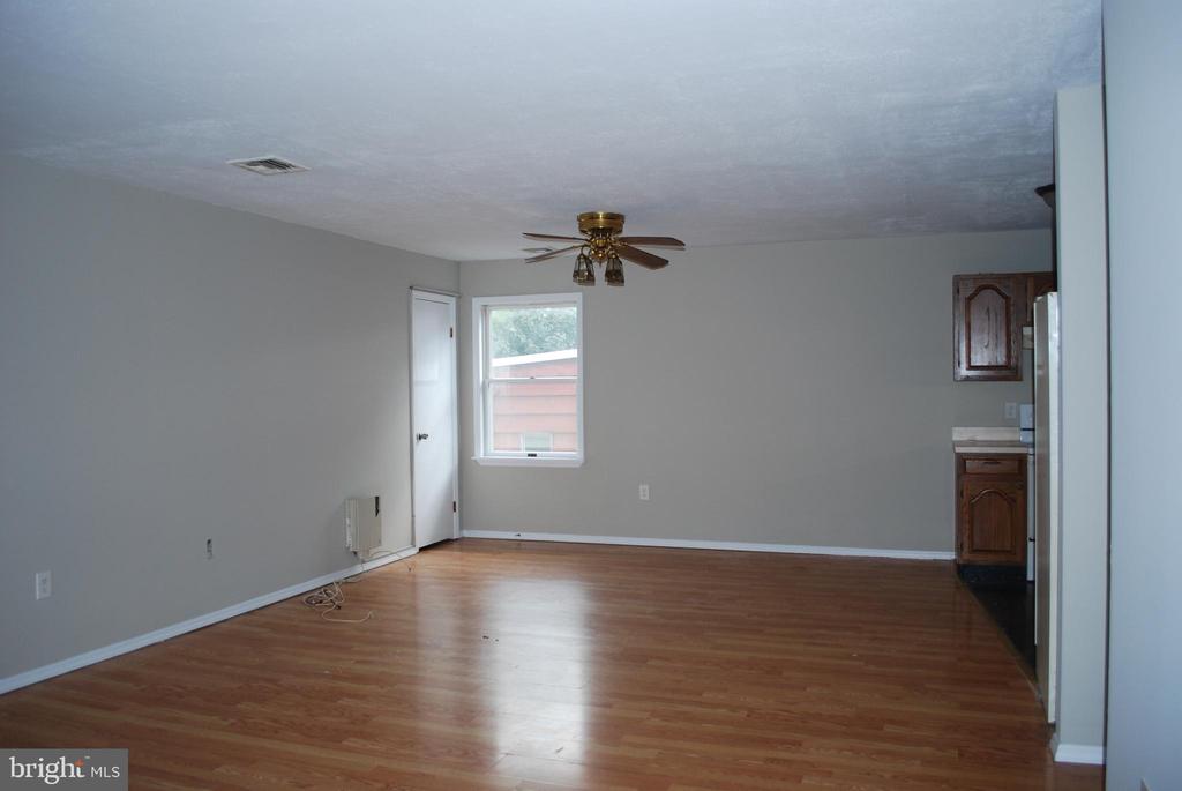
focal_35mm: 27
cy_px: 396
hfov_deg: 67.3
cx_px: 591
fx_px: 887
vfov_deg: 48.0
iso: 200
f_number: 3.5
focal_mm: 18
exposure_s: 1/60
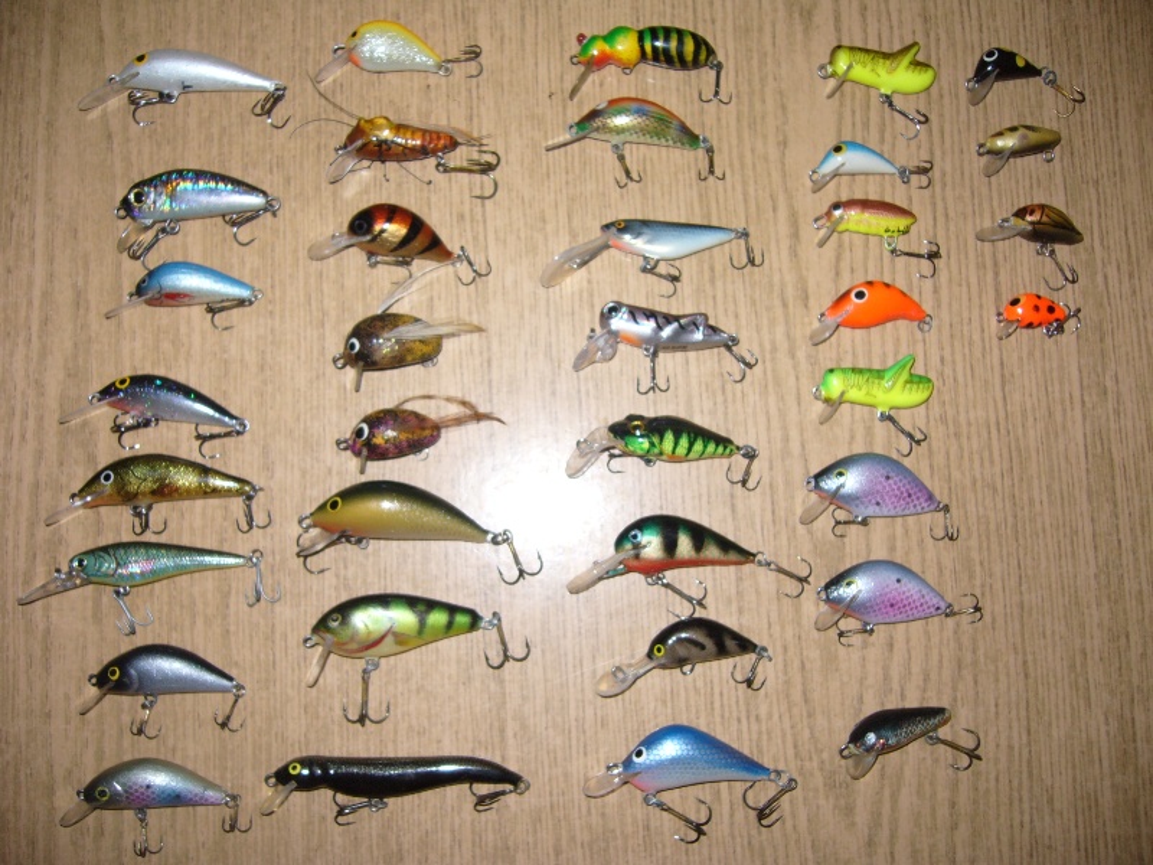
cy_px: 432
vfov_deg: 40.7
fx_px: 1166
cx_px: 576
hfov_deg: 52.6
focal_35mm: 35
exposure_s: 1/60
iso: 100
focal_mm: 5.8
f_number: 2.8
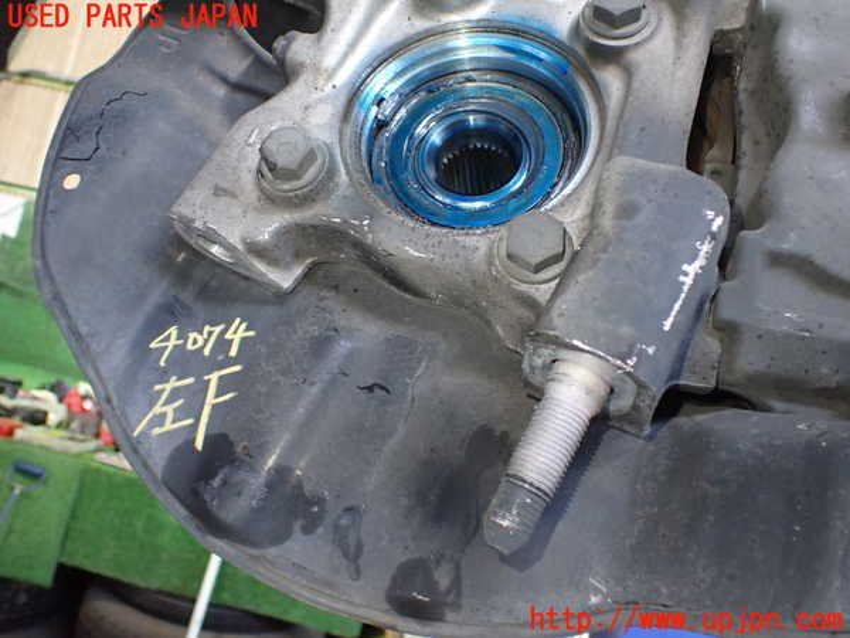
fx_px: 737
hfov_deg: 60.0
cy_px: 319
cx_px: 425
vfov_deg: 46.8
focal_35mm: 30
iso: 800
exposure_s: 1/60
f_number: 2.3
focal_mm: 5.4
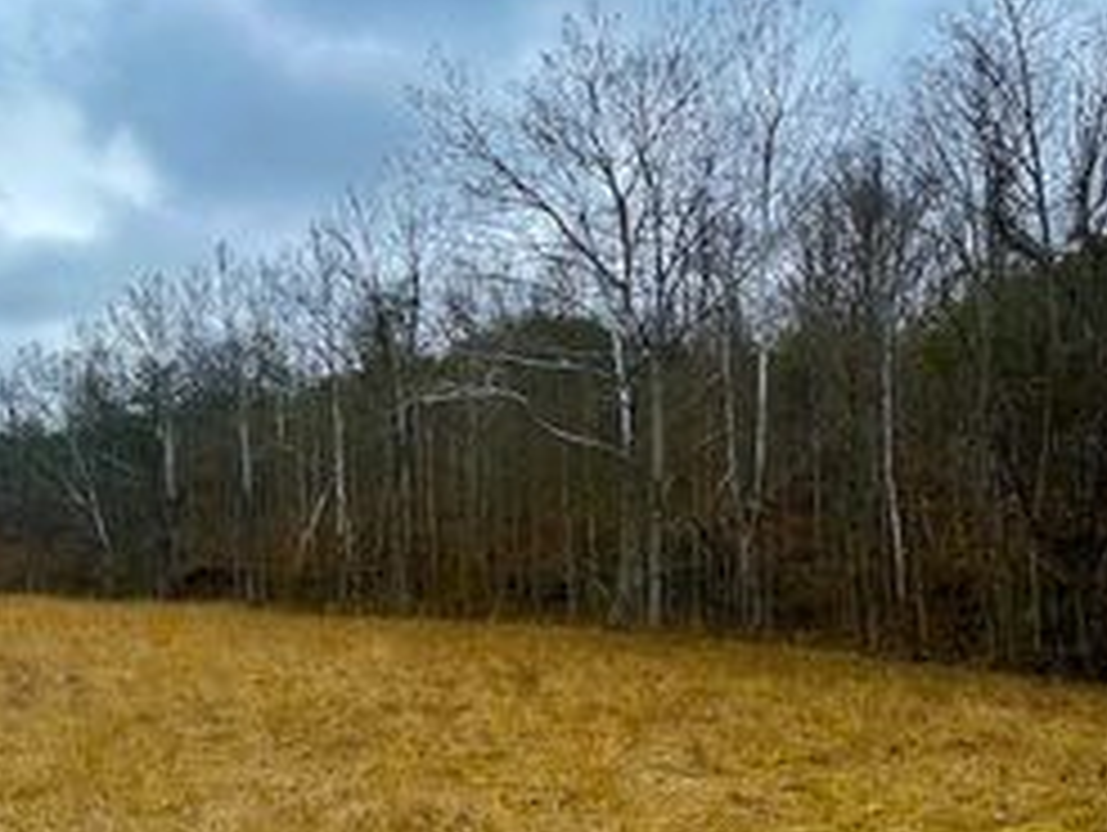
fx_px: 1344
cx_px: 452
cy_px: 524
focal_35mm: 42
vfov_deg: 34.2
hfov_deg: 44.6
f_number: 1.78
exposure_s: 1/2591
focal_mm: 6.86
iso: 80
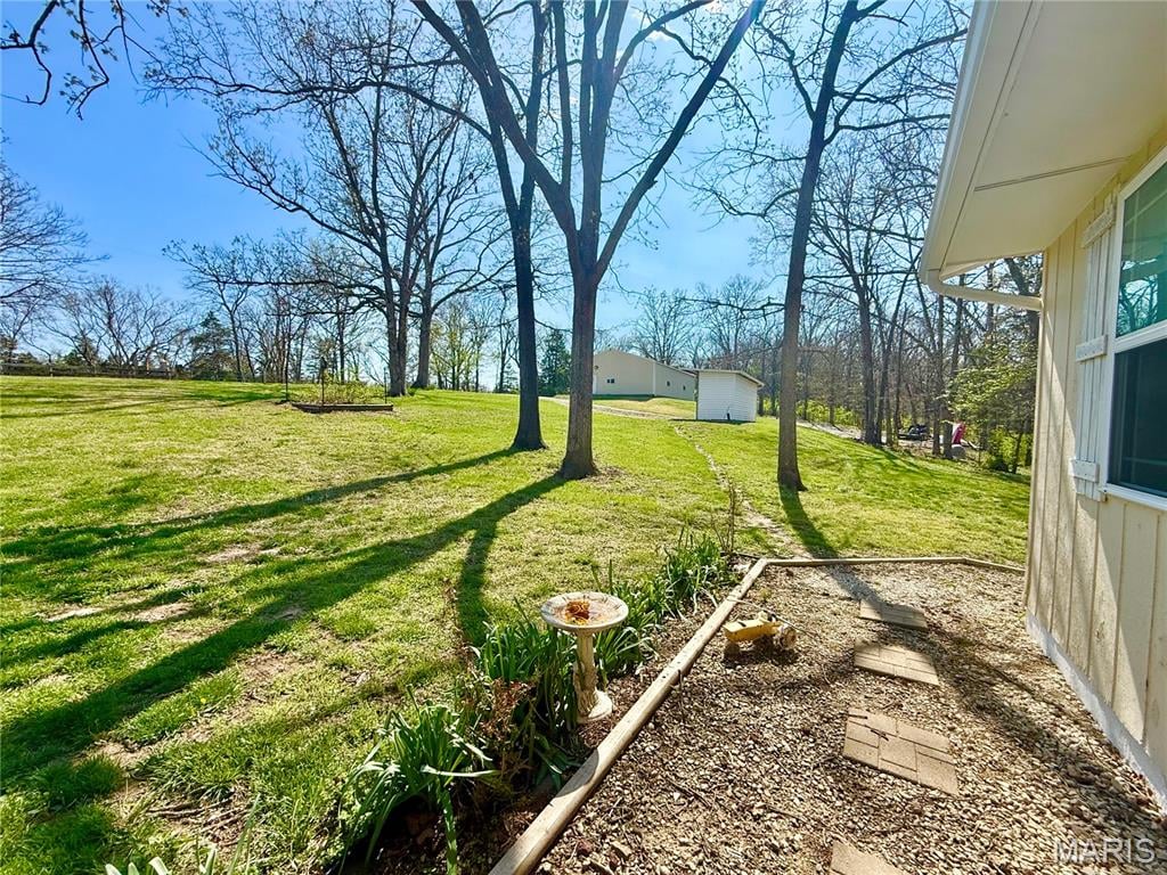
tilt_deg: -2.3
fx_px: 472
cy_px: 438
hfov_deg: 102.1
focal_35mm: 14
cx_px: 584
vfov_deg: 85.7
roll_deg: -0.8
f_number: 2.2
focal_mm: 2.22
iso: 64
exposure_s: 1/2092
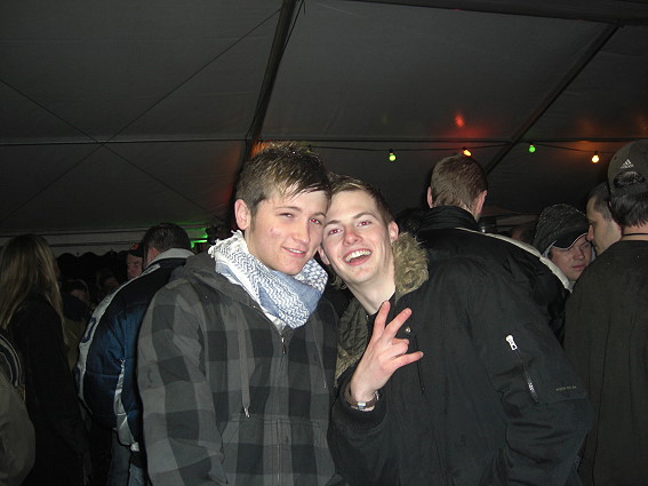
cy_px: 243
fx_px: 711
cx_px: 324
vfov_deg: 37.7
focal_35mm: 38
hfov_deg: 49.0
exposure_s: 1/60
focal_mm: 7.9
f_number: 2.8
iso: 200
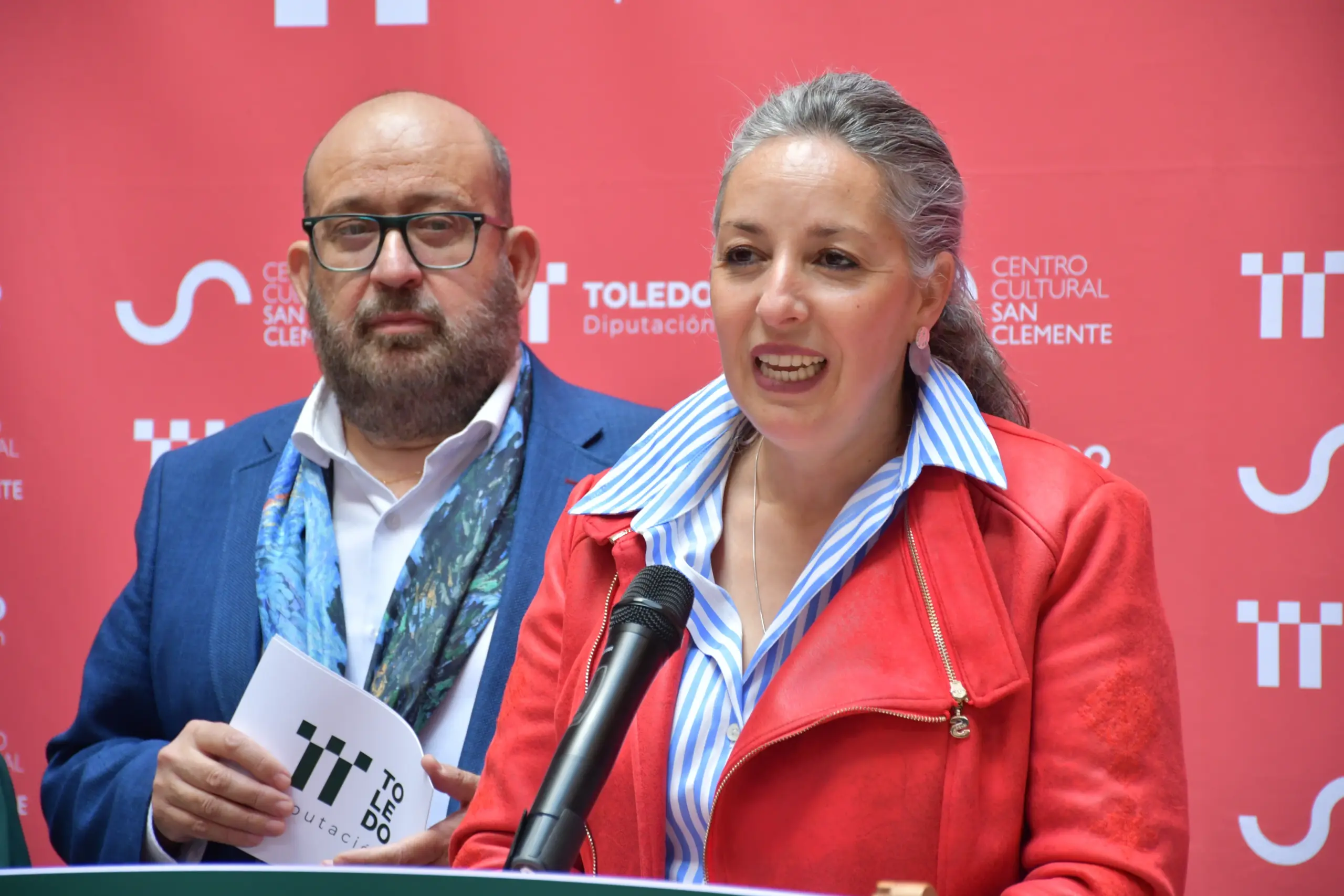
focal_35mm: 157
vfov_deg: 8.7
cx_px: 672
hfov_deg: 13.1
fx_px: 5861
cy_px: 448
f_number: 5.6
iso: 1000
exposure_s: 1/125
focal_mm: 105
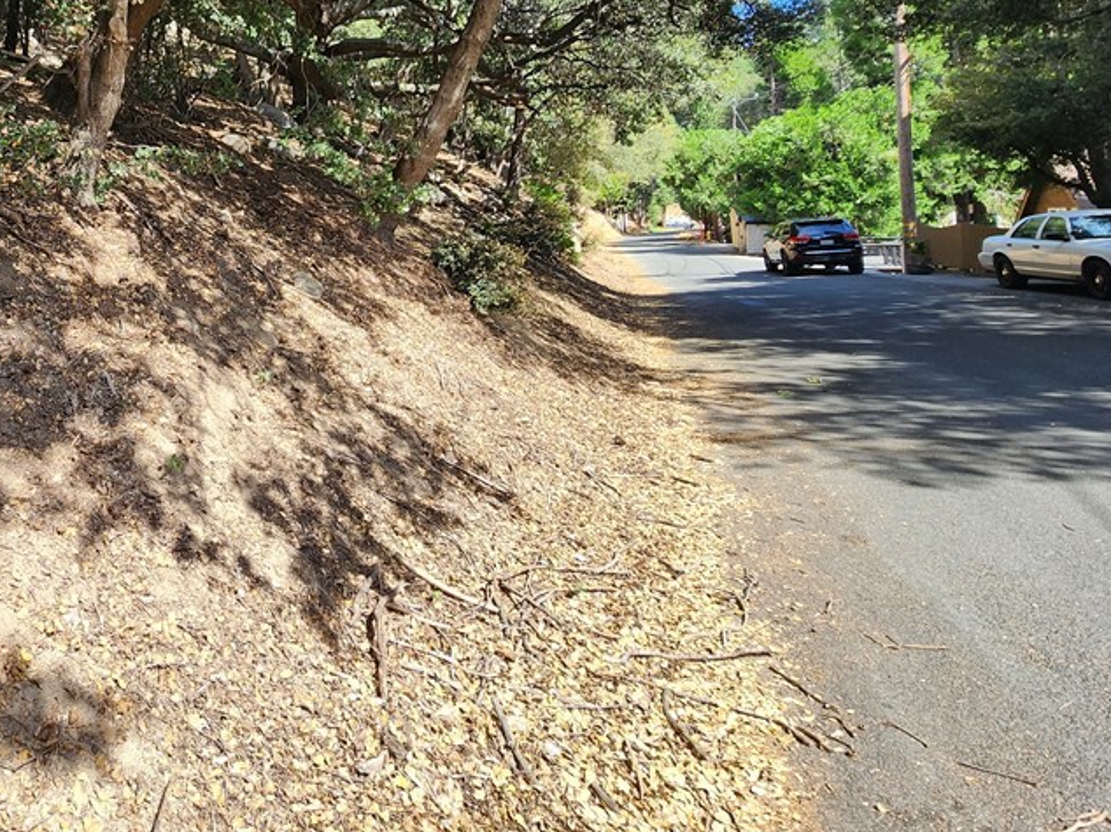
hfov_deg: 71.5
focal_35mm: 21
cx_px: 231
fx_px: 674
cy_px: 196
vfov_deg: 59.6
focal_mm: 2.2
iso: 50
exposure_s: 1/414
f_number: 2.2
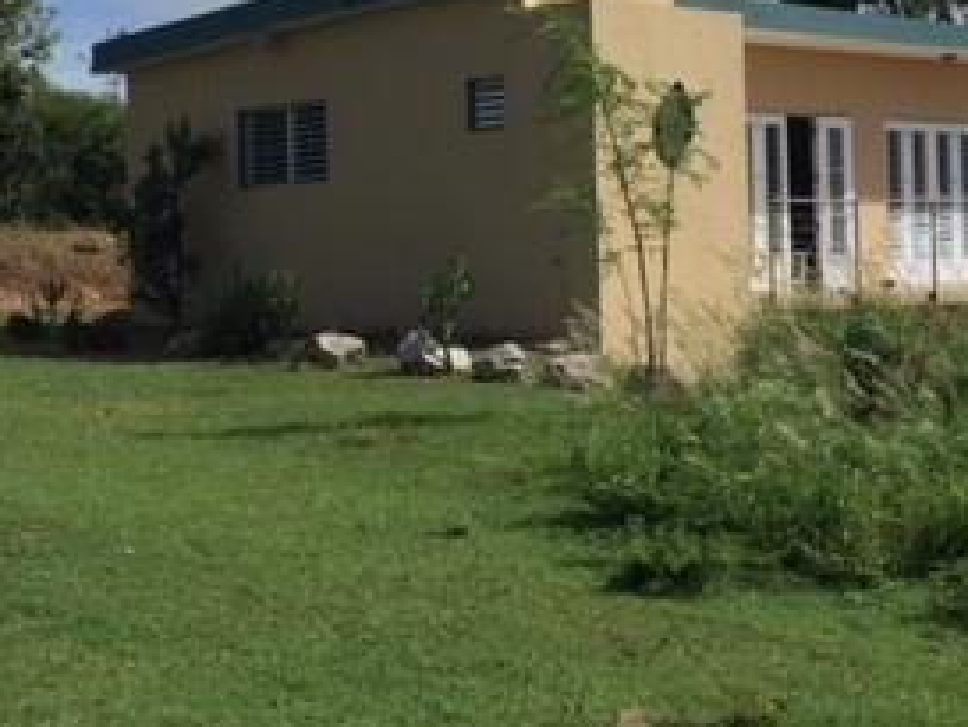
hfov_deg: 28.2
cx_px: 702
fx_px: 1902
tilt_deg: +2.6
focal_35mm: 68
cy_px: 184
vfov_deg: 21.5
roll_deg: +0.2
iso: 32
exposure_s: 1/4405
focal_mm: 4.15
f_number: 2.2
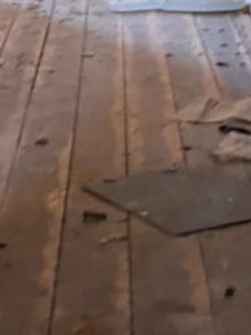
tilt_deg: +3.2
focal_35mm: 142
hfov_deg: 10.4
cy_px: -207
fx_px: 1373
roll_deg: +0.0
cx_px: 98
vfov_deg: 13.0
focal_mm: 6.86
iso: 800
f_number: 1.78
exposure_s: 1/60
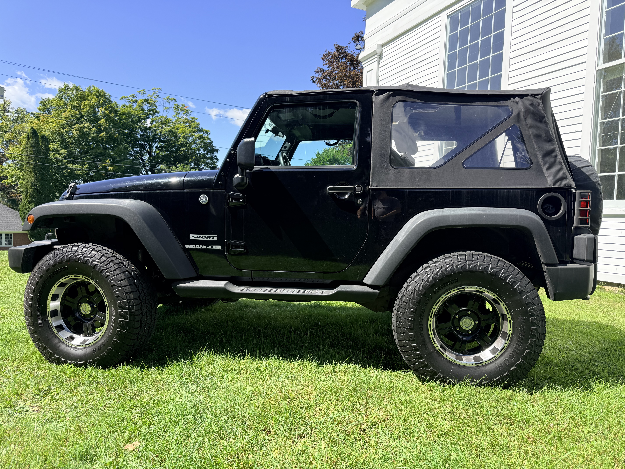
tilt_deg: -3.6
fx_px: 433
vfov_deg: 56.8
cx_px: 312
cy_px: 234
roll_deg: -2.2
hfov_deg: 71.6
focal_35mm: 24
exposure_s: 1/1812
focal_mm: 6.76
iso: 100
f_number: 1.78
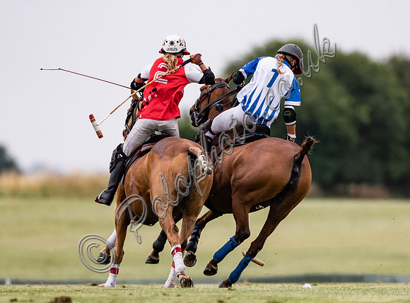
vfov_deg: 1.7
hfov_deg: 2.3
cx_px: 222
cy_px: 149
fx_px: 10166
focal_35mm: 863
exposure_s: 1/3200
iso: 1000
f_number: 4
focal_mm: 500
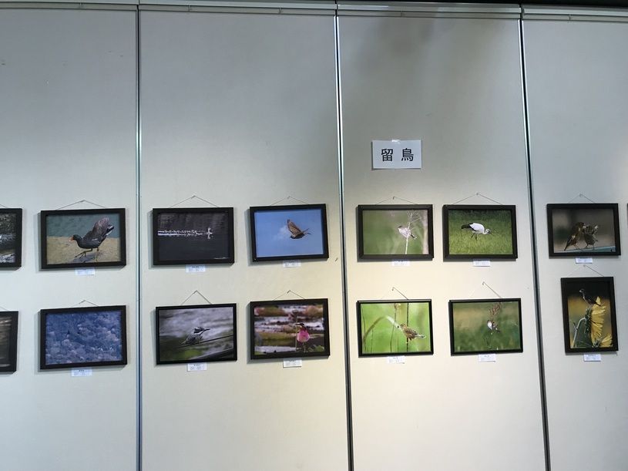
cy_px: 236
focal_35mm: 28
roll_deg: +1.4
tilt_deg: +5.7
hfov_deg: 63.5
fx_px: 508
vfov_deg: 49.7
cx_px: 314
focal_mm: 3.99
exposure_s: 1/40
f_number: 1.8
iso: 25
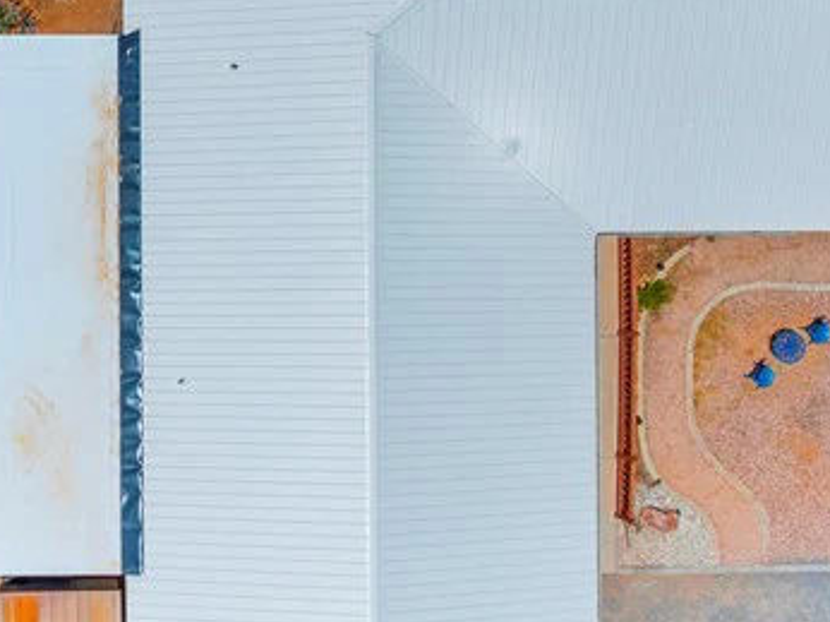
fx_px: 1701
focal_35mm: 71
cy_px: 279
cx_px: 120
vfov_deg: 20.7
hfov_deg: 26.7
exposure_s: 1/500
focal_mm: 12.29
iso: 120
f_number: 2.8
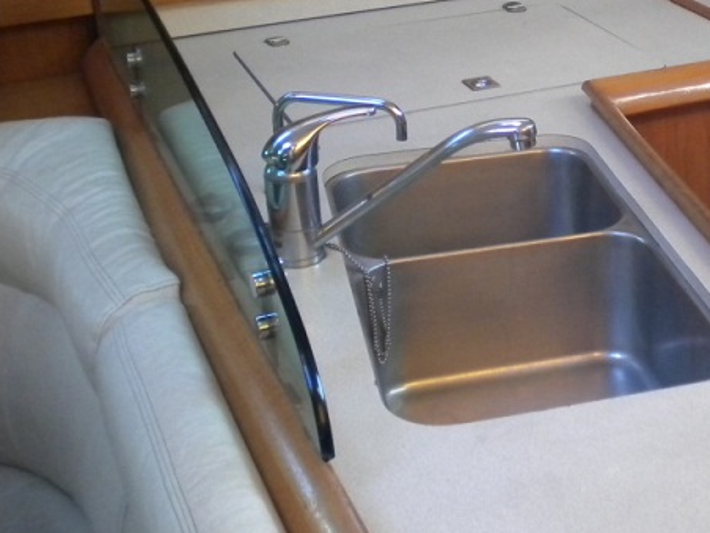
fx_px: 1272
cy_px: 119
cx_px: 620
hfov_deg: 30.0
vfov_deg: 23.4
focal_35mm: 62
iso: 400
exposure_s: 1/44
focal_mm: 6.3
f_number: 3.1
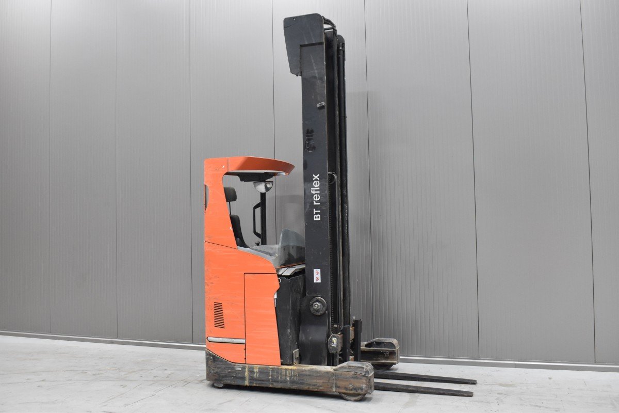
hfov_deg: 57.2
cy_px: 206
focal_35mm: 33
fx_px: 567
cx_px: 310
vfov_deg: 40.0
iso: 1250
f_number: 5.6
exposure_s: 1/20
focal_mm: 22
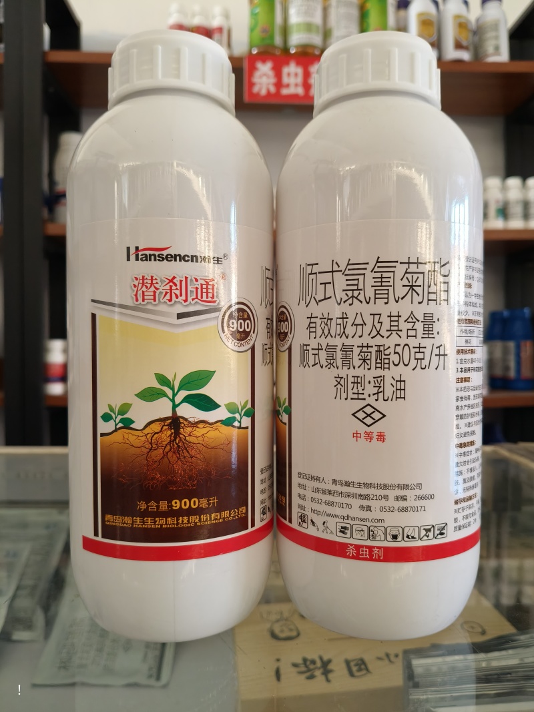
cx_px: 267
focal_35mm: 26
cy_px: 356
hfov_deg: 53.1
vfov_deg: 67.3
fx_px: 535
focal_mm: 4.84
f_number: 1.8
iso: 640
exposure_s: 1/100
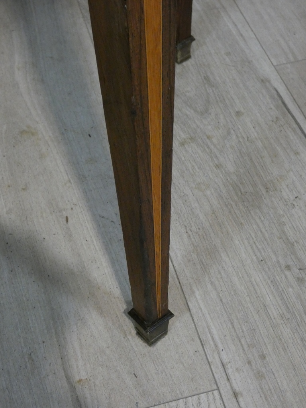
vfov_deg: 30.7
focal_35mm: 63
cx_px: 153
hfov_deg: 23.3
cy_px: 204
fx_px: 743
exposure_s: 1/125
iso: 1000
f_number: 4.2
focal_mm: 11.3
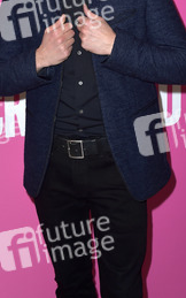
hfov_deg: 20.6
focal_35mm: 63
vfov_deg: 31.8
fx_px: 511
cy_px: 71
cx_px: 89
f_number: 6.3
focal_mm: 40
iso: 160
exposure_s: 1/250
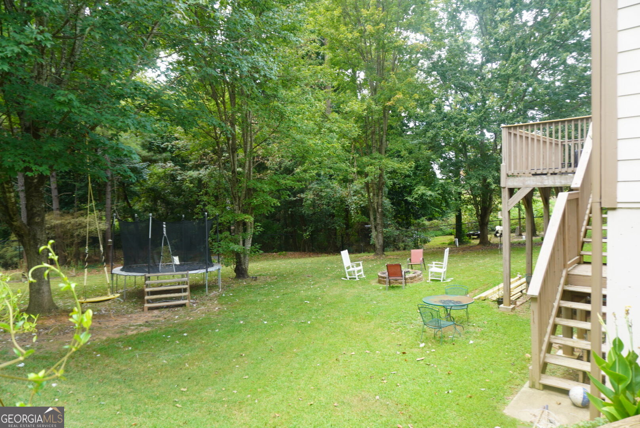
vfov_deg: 53.2
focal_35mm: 24
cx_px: 320
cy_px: 214
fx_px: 427
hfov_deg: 73.7
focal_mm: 16
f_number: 4
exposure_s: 1/60
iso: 125
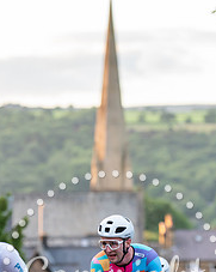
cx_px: 136
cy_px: 181
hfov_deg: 7.0
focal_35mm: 220
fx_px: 1762
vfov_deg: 8.8
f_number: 2.8
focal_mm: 118
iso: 2000
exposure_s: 1/1000
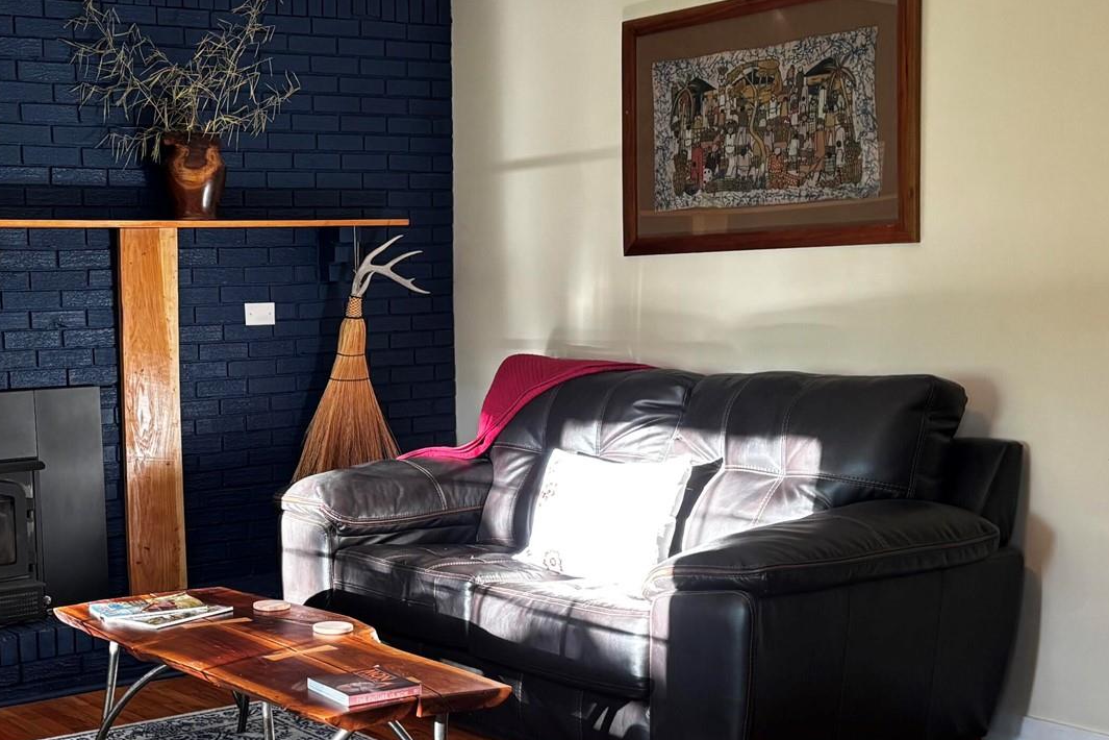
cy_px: 431
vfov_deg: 26.0
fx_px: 1602
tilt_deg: -6.2
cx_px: 242
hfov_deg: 37.0
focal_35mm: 52
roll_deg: +1.1
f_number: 1.6
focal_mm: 5.96
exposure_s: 1/60
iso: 250
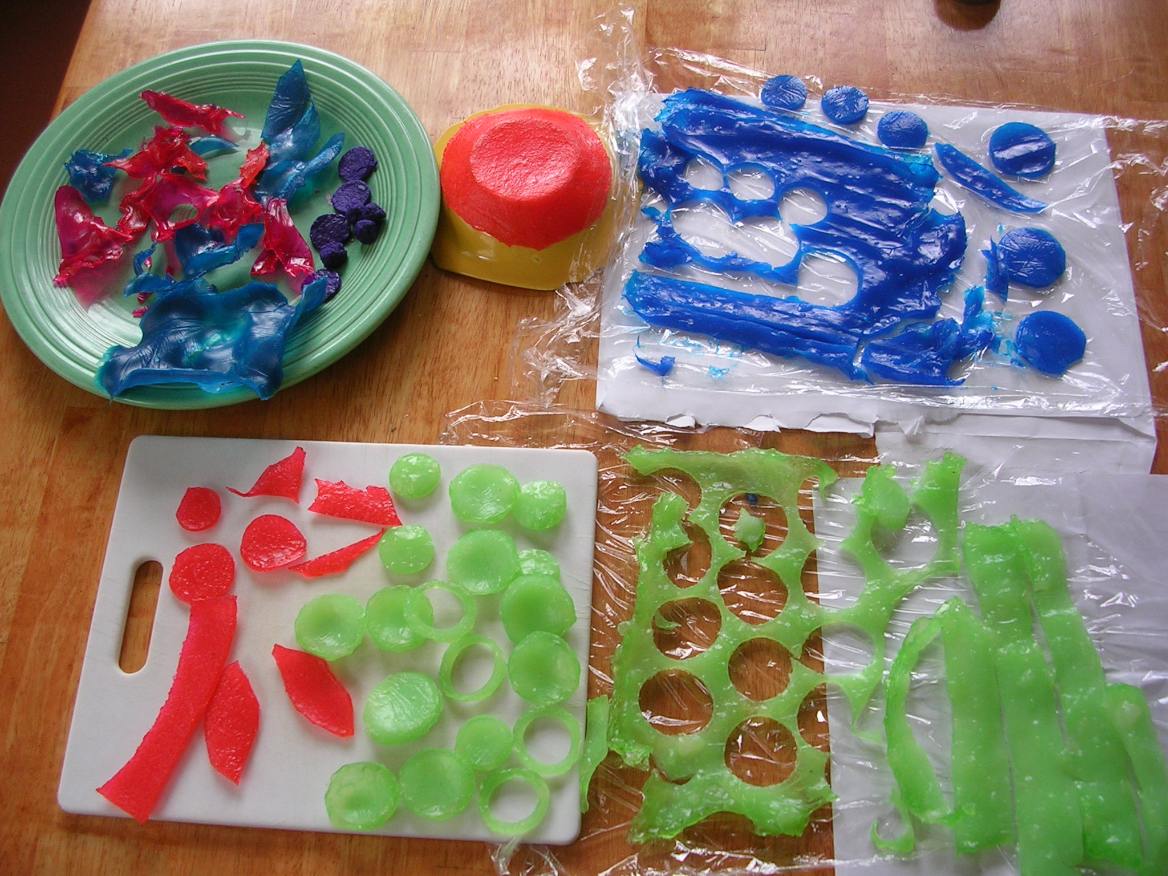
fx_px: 1282
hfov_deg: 49.0
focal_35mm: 38
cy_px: 438
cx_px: 584
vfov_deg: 37.7
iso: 50
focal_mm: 5.8
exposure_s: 1/19.4
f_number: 2.8
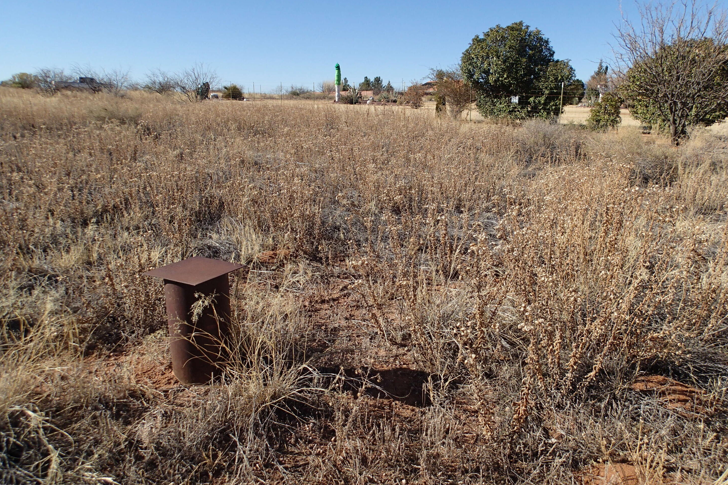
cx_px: 375
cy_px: 262
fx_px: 546
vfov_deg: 47.9
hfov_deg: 67.4
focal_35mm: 27
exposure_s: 1/160
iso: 100
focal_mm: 4.5
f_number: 8
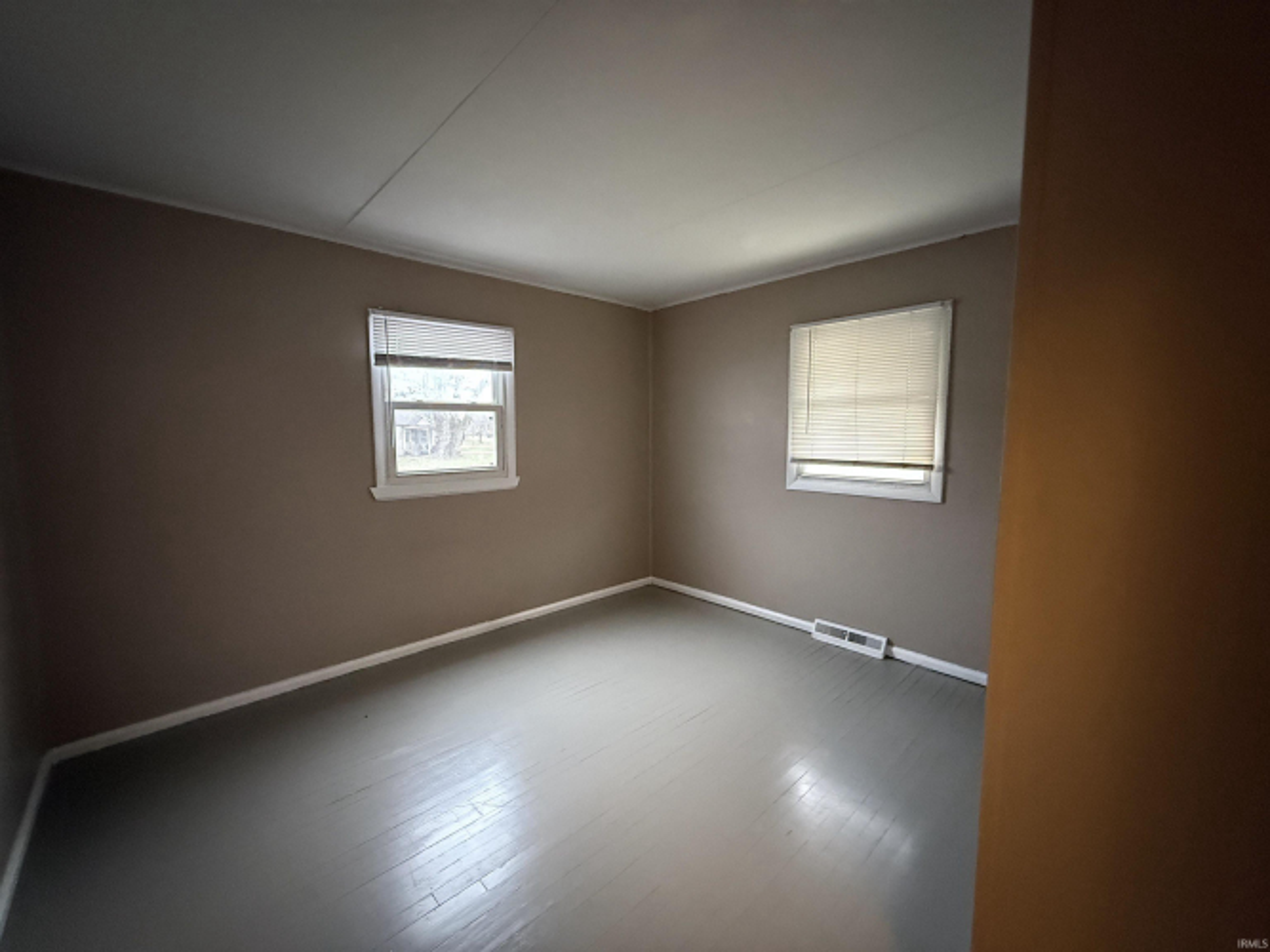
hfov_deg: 102.1
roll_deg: +0.0
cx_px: 635
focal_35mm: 14
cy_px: 476
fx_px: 514
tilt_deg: -4.7
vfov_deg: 85.7
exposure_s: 1/60
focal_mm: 2.22
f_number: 2.2
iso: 1000
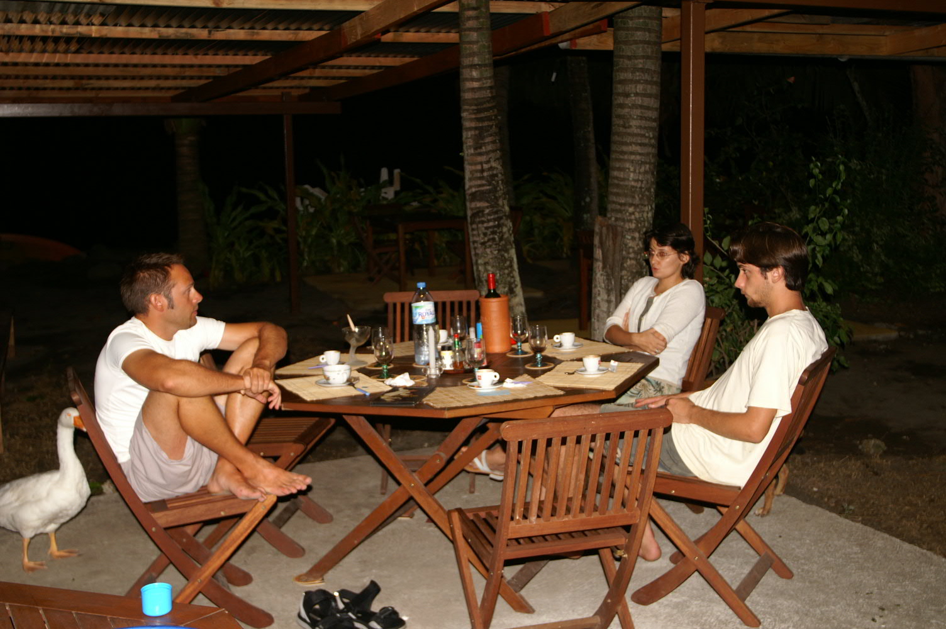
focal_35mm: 42
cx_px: 473
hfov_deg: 46.4
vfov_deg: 31.8
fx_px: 1103
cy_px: 314
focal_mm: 28
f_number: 3.5
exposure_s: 1/60
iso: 200
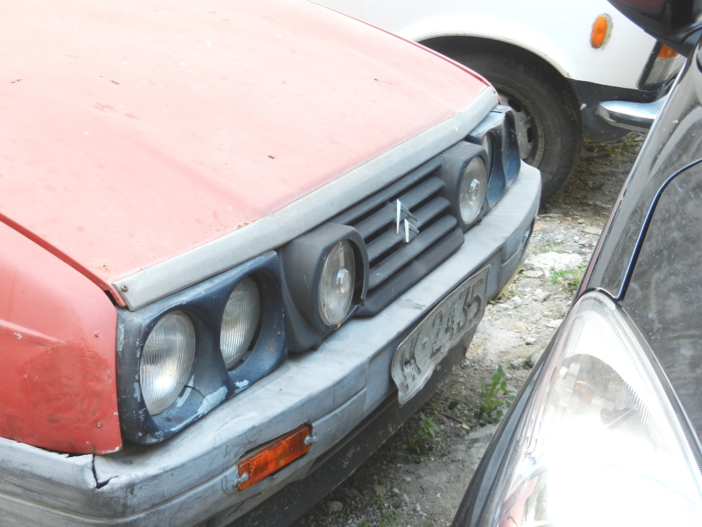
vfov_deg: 27.5
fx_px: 1075
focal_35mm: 53
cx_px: 351
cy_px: 264
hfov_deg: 36.2
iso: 160
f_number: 4.4
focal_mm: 9.4
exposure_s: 1/40
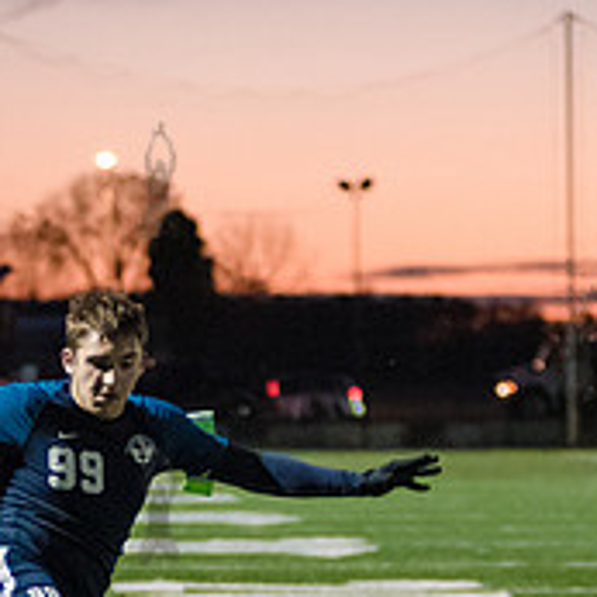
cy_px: 591
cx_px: 43
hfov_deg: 5.5
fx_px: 6224
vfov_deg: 5.5
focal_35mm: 319
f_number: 2.8
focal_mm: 100
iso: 5000
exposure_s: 1/800
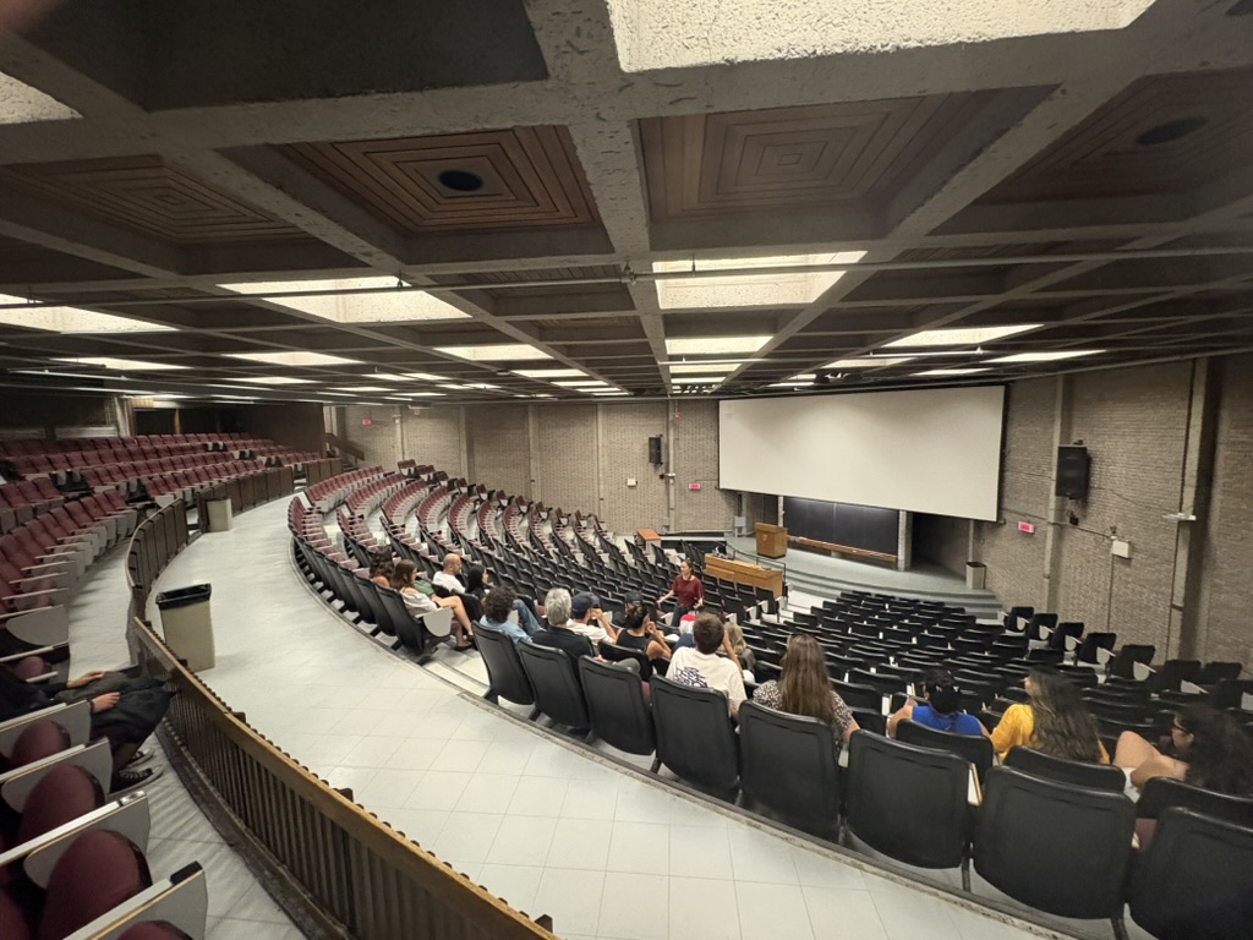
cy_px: 470
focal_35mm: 14
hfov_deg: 102.1
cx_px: 626
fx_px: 507
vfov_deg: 85.7
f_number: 2.2
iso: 800
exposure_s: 1/40
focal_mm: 2.22
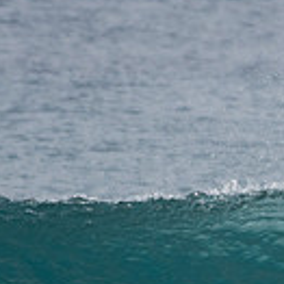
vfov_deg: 1.0
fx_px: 16736
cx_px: 507
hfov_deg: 1.0
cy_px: 335
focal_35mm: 1803
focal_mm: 320
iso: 500
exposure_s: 1/1600
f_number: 5.6
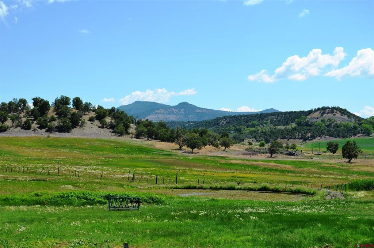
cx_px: 187
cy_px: 124
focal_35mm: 57
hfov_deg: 35.1
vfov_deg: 23.7
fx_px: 591
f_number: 8
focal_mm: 38
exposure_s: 1/250
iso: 100
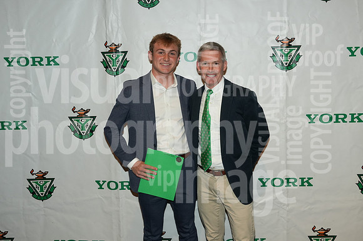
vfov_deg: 34.2
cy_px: 120
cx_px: 182
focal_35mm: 39
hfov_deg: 49.6
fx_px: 393
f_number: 8
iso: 1000
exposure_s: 1/80
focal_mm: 26
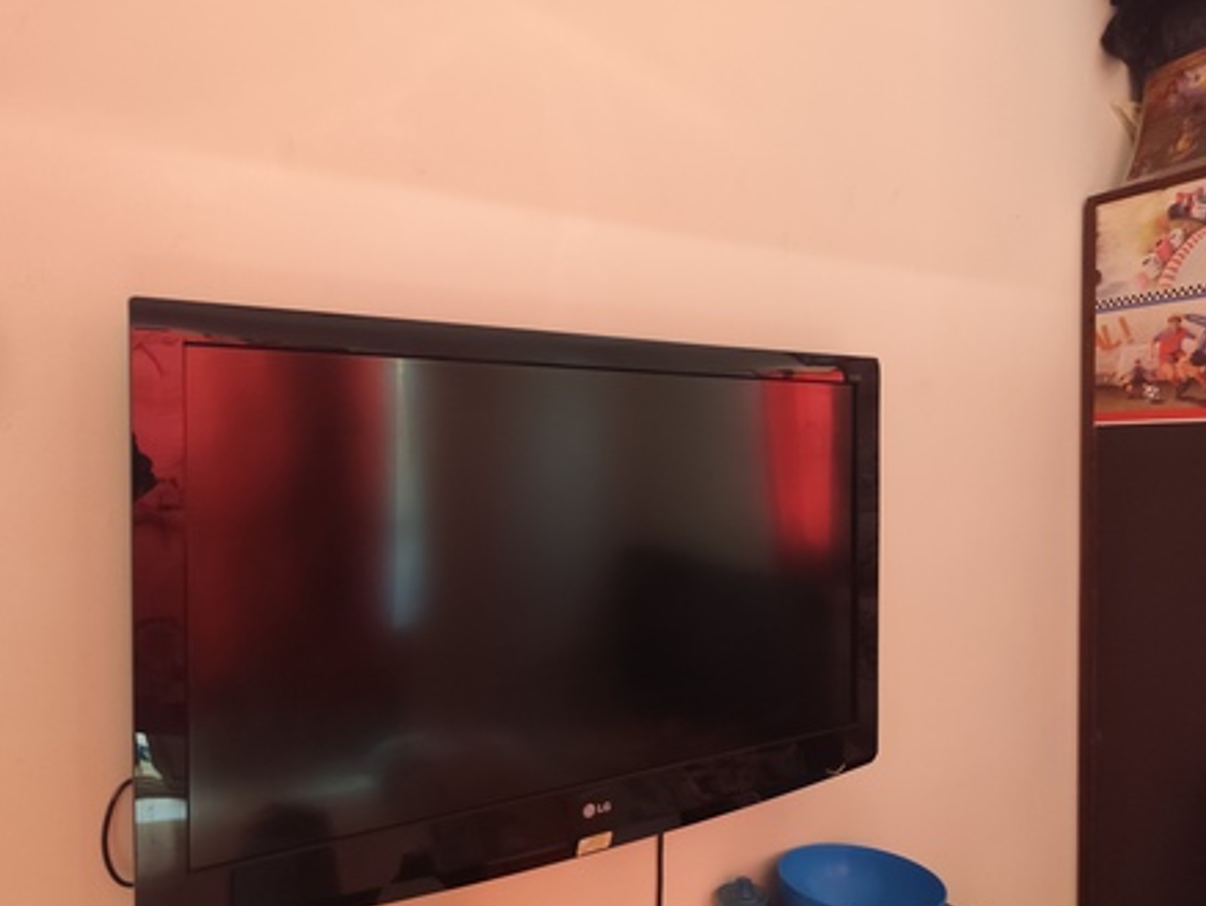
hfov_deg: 71.6
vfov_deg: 56.9
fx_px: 837
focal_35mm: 24
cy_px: 467
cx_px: 610
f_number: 1.65
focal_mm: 6.19
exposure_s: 1/16.7
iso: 2500
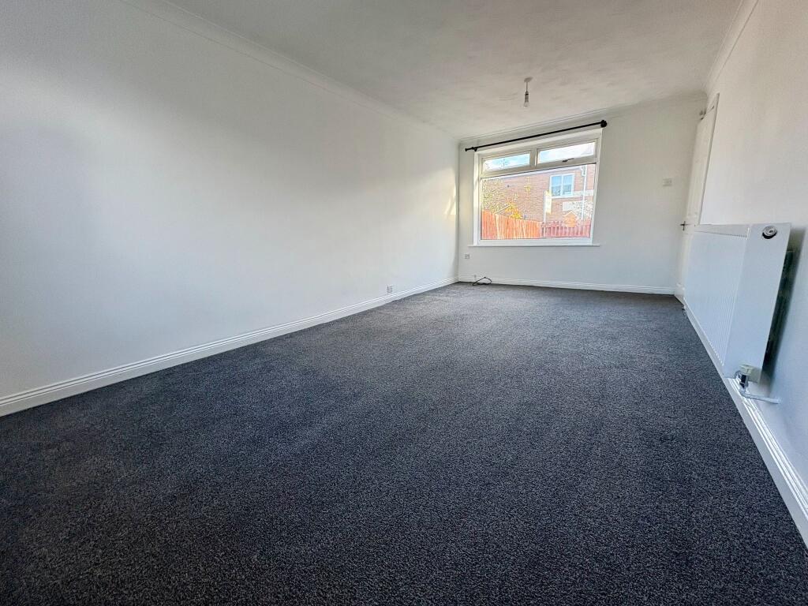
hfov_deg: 102.1
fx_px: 327
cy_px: 303
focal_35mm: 14
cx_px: 404
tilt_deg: -11.6
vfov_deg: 85.7
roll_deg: +2.3
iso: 100
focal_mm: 2.22
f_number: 2.2
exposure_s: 1/99
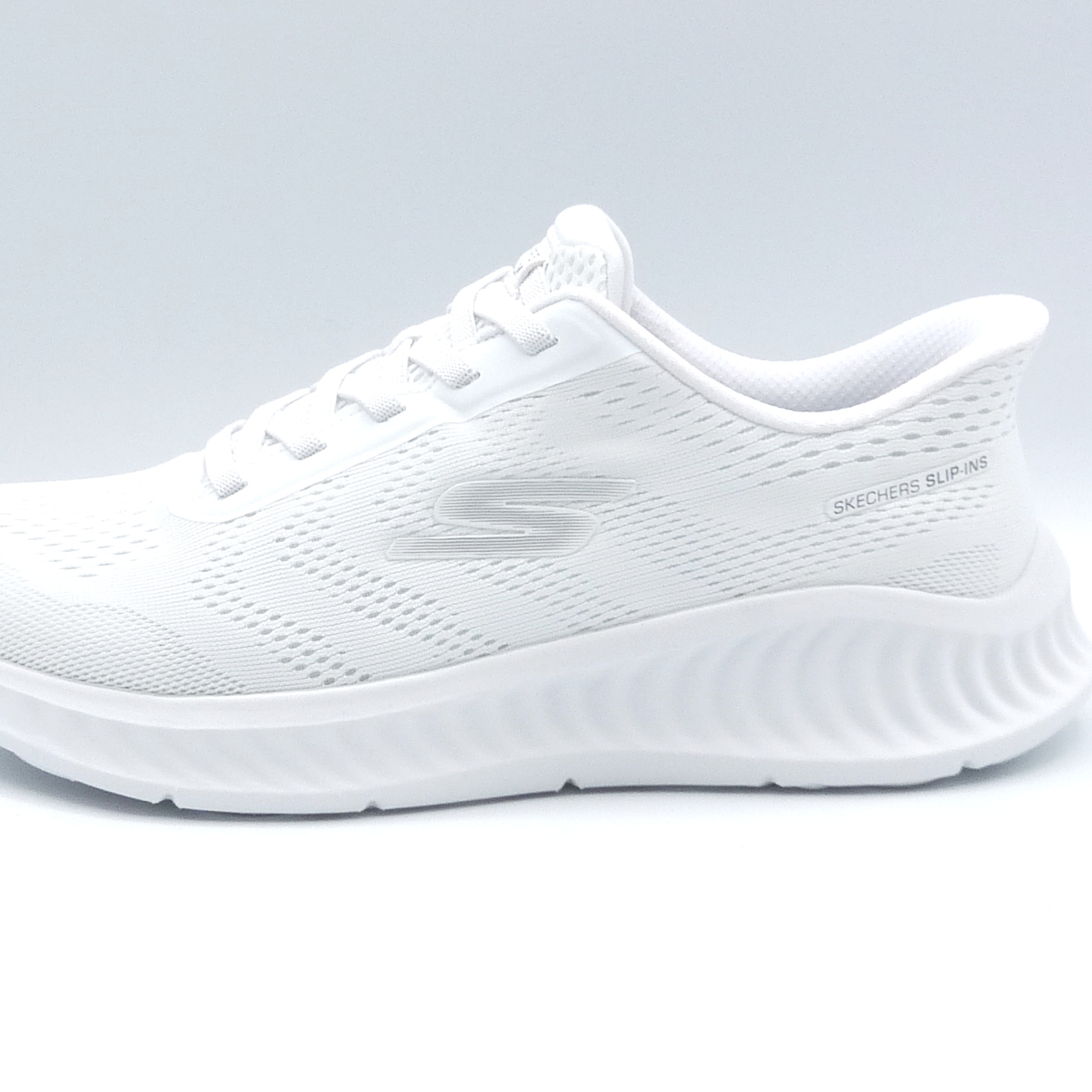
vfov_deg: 26.5
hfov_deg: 26.4
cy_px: 546
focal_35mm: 65
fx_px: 2320
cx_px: 441
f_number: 5.6
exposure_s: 1/200
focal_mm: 5.5
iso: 100
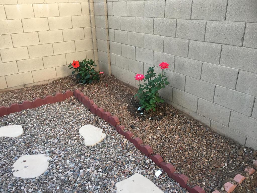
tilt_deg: -22.6
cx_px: 128
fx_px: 215
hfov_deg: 61.7
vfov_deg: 48.2
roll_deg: +3.2
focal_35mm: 29
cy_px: 96
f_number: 2.2
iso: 32
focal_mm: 4.15
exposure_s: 1/30
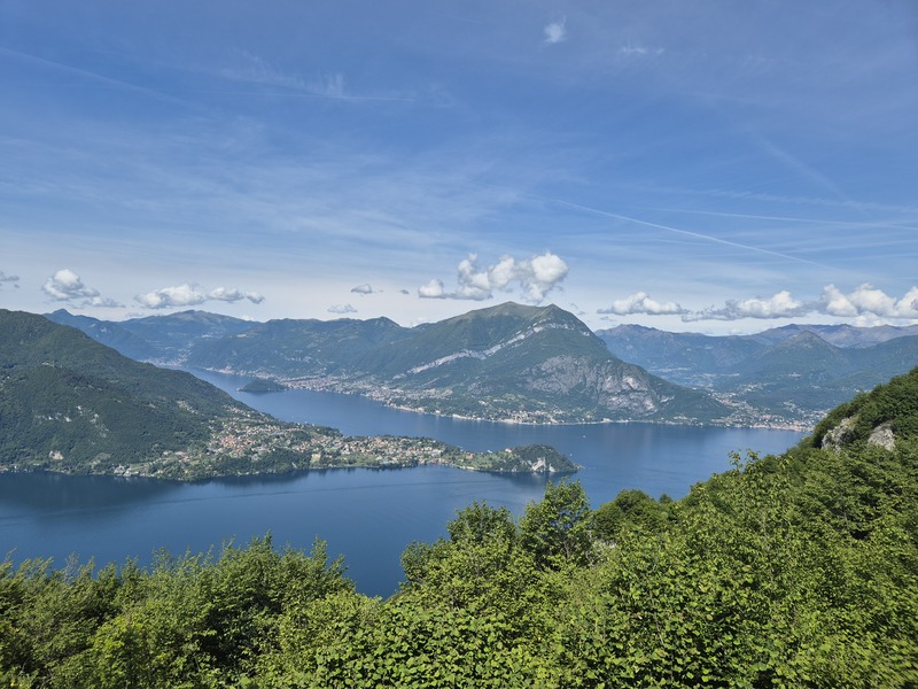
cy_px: 344
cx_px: 459
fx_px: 610
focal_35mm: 23
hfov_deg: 73.9
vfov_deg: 58.9
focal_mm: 5.4
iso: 25
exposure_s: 1/2400
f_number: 1.8
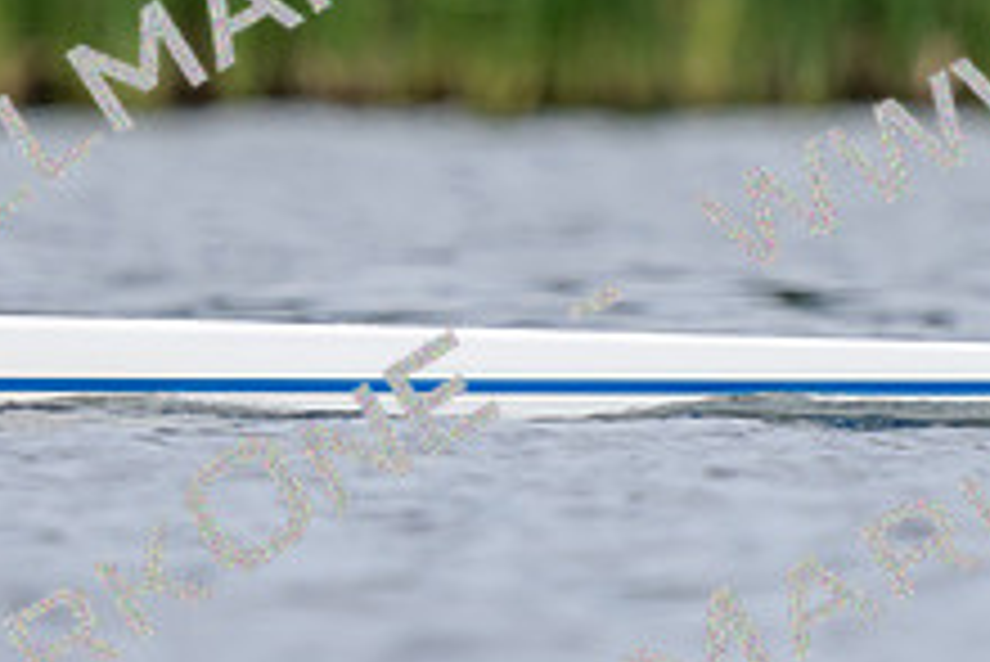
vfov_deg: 0.6
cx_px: 1251
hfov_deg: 0.9
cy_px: 281
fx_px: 60813
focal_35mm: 2210
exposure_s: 1/2500
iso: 400
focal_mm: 560
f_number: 5
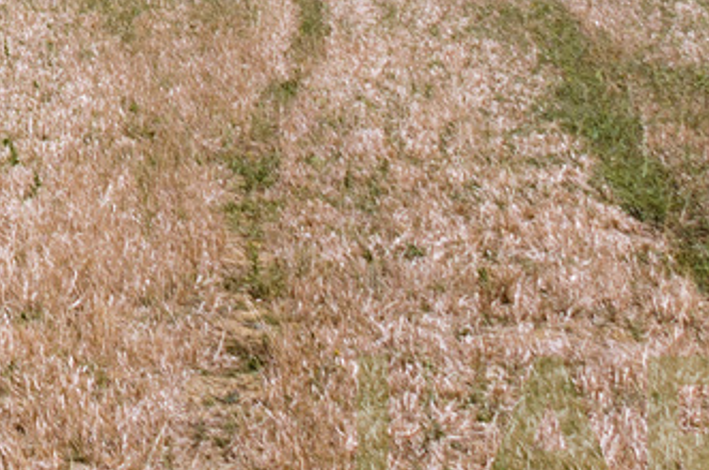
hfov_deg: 7.8
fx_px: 4777
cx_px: -1027
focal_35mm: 243
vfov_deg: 5.4
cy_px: -805
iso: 160
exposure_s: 1/640
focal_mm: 28
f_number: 8
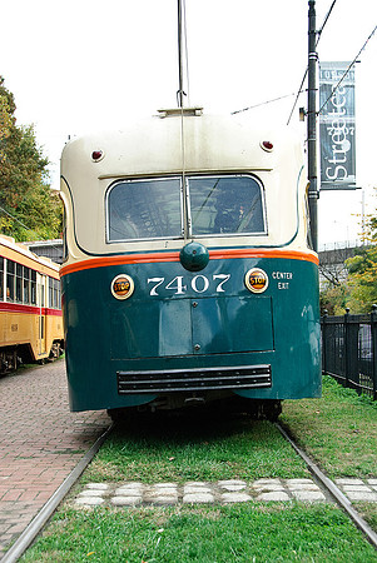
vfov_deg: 41.1
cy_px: 282
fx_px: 752
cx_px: 188
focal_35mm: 48
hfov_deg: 28.1
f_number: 5.6
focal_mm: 32
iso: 400
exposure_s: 1/125
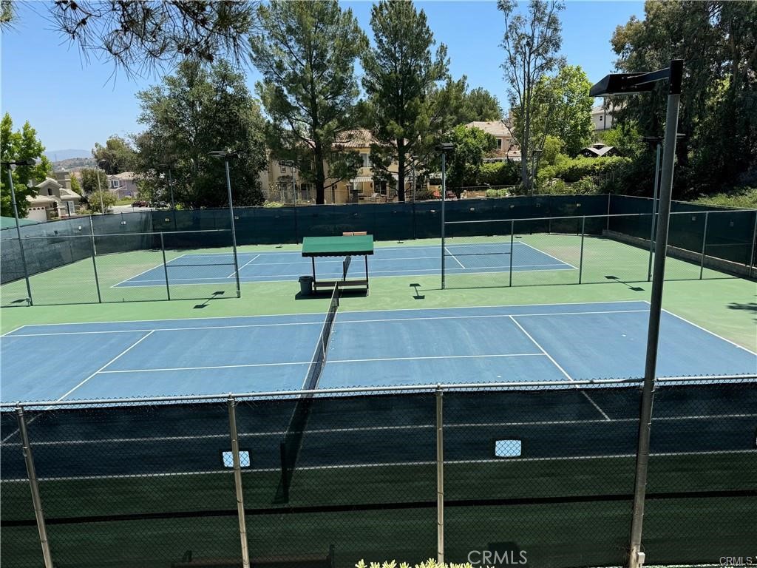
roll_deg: +1.4
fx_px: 525
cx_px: 378
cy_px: 284
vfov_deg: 56.8
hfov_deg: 71.6
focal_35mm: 24
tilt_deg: -12.1
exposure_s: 1/2833
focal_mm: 6.76
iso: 80
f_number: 1.78
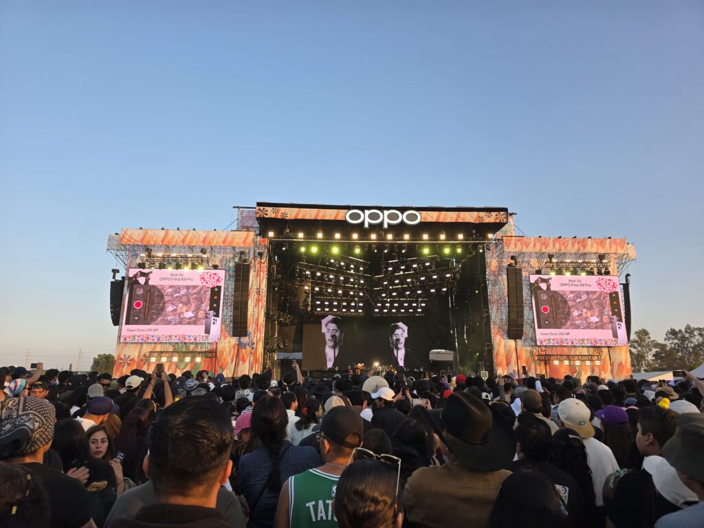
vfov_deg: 58.9
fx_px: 468
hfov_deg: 73.9
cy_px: 264
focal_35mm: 23
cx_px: 352
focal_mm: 6.3
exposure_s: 1/129
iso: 12
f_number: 1.7
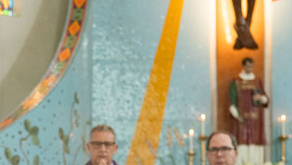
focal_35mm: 162
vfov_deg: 7.5
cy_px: 170
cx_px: -63
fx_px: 1255
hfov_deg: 12.9
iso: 640
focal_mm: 35
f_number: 2.8
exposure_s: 1/160
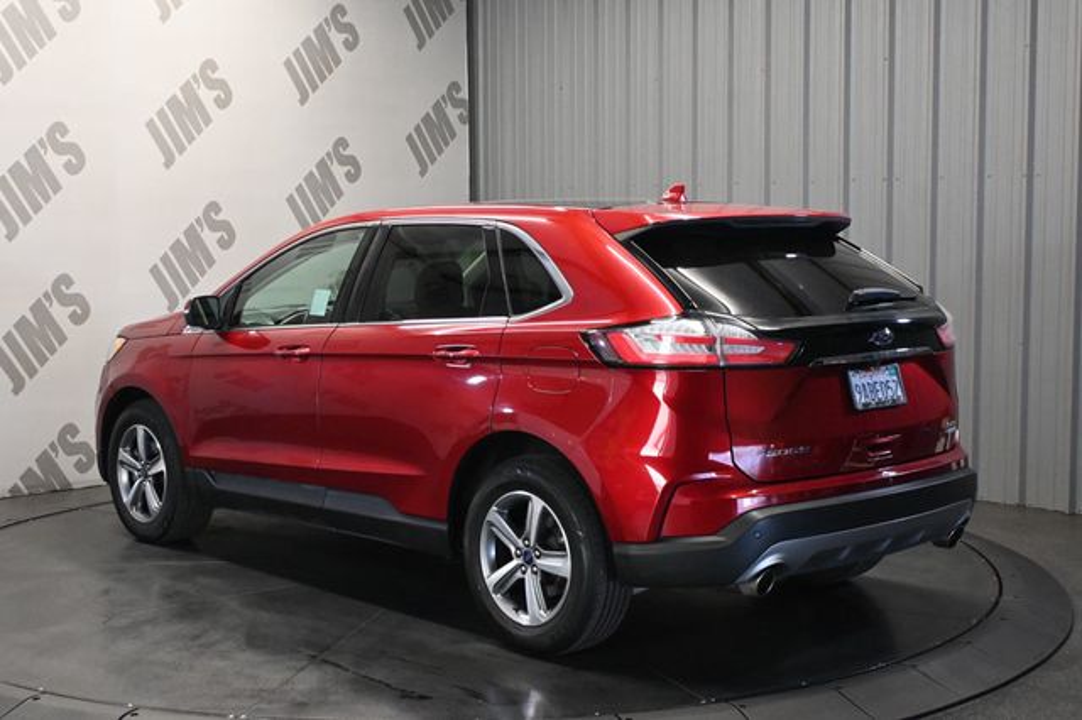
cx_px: 541
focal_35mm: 49
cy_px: 360
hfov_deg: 40.6
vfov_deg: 27.6
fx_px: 1464
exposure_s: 1/80
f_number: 5
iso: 3200
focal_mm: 32.5
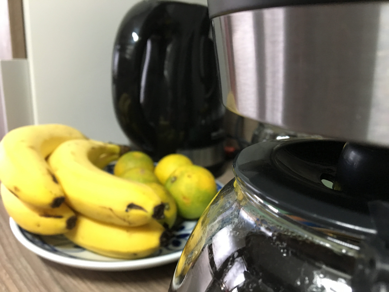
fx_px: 326
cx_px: 194
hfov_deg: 61.7
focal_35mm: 29
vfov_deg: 48.2
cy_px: 146
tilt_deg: -15.4
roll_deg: -2.2
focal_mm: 4.15
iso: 200
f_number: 2.2
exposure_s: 1/30
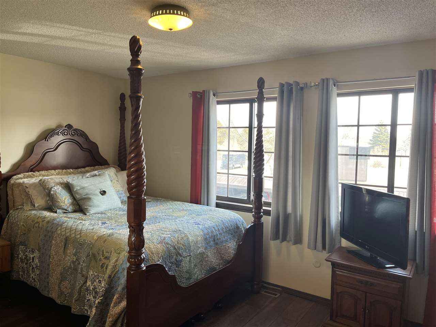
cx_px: 218
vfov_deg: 53.1
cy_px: 164
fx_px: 327
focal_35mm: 26
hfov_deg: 67.3
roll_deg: -0.5
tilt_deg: -2.3
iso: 80
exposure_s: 1/120
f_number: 1.6
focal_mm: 5.1
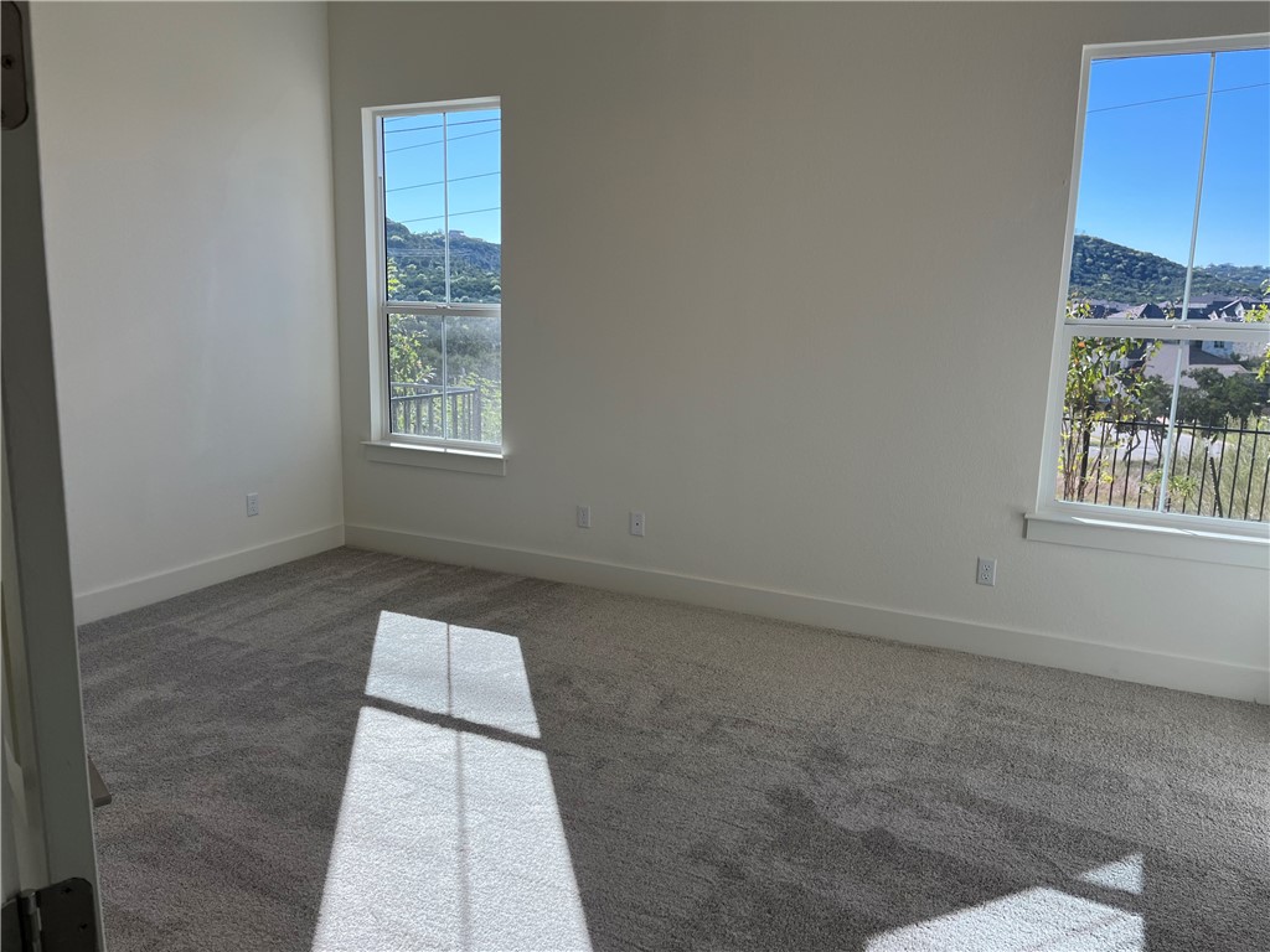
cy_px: 476
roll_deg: -1.2
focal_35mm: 26
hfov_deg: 67.3
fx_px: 954
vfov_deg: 53.1
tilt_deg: -10.6
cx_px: 635
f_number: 1.6
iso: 50
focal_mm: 5.1
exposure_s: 1/668
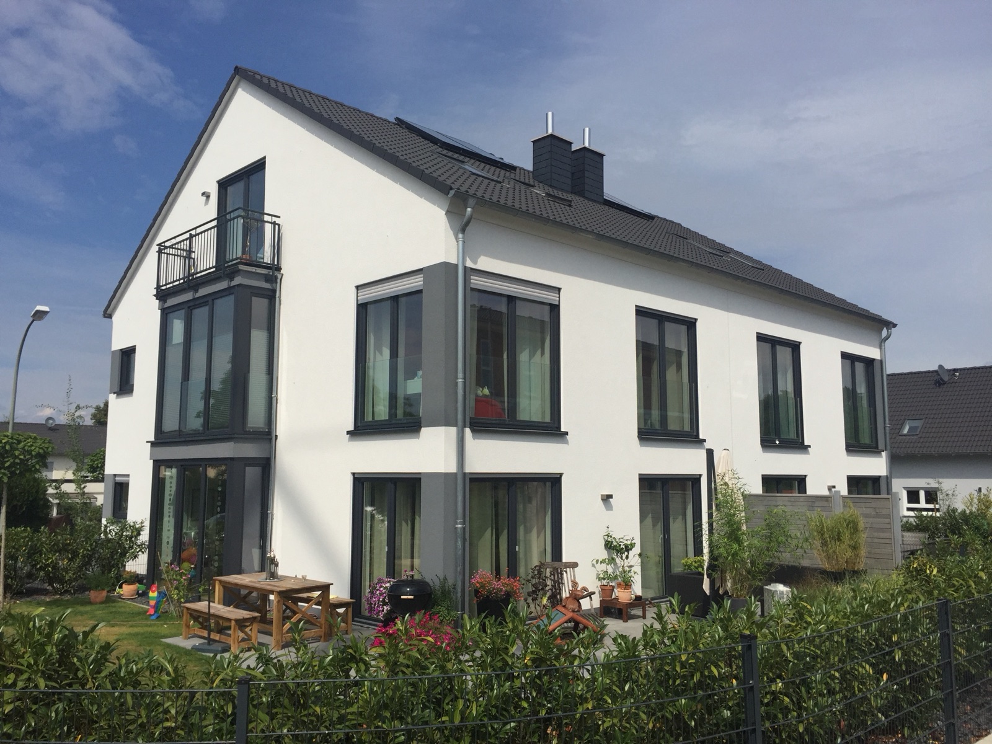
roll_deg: -1.2
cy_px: 372
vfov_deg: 48.2
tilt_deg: +7.0
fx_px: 831
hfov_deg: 61.7
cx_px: 496
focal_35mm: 29
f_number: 2.2
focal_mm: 4.15
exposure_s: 1/4405
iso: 32
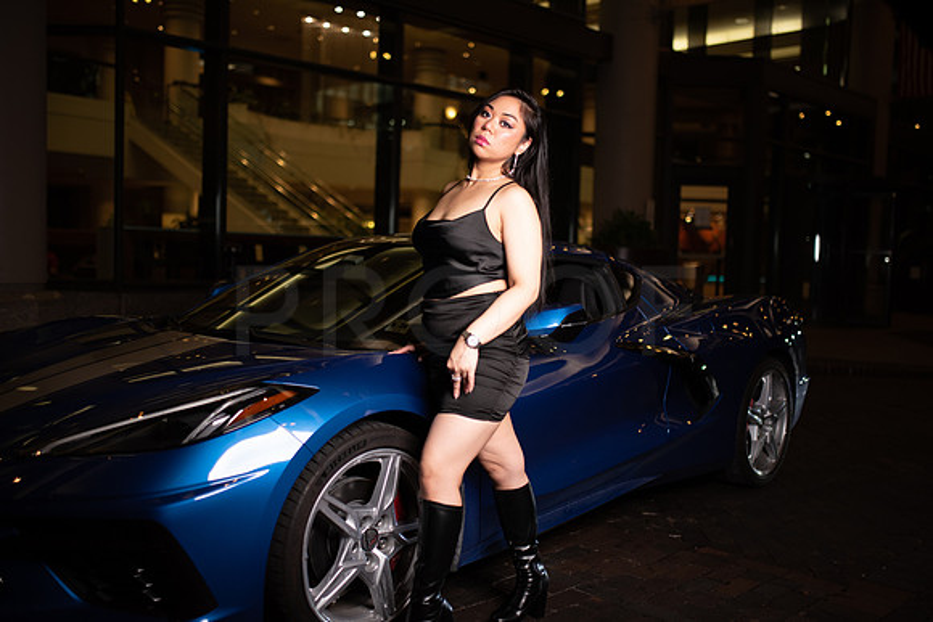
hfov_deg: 54.4
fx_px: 907
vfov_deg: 37.9
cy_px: 311
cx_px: 466
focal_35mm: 35
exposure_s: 1/640
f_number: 1.4
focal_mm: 35
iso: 500
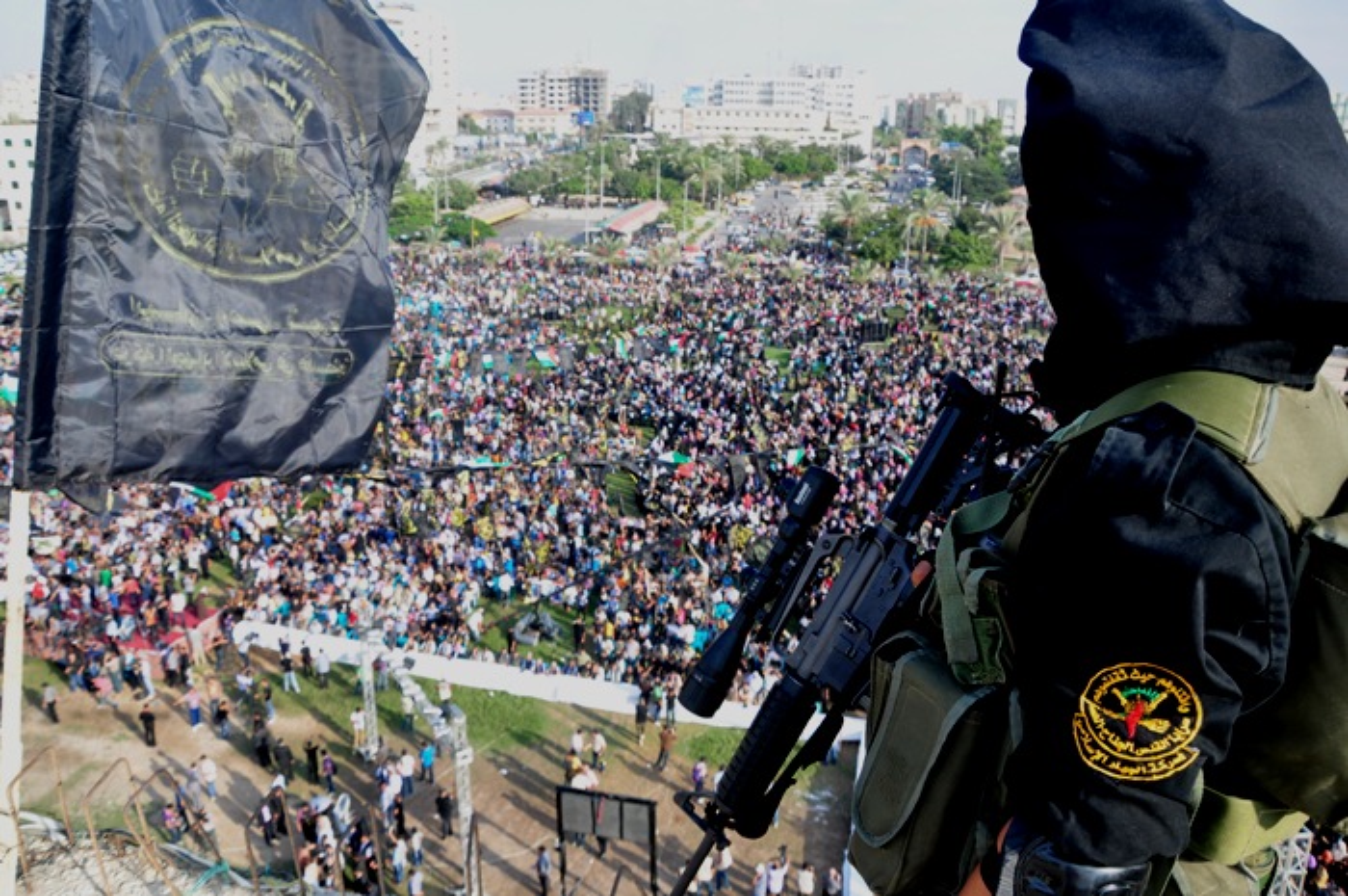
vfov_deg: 47.8
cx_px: 674
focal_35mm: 27
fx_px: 1010
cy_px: 448
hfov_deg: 67.4
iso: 250
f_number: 7.1
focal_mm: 18
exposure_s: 1/200
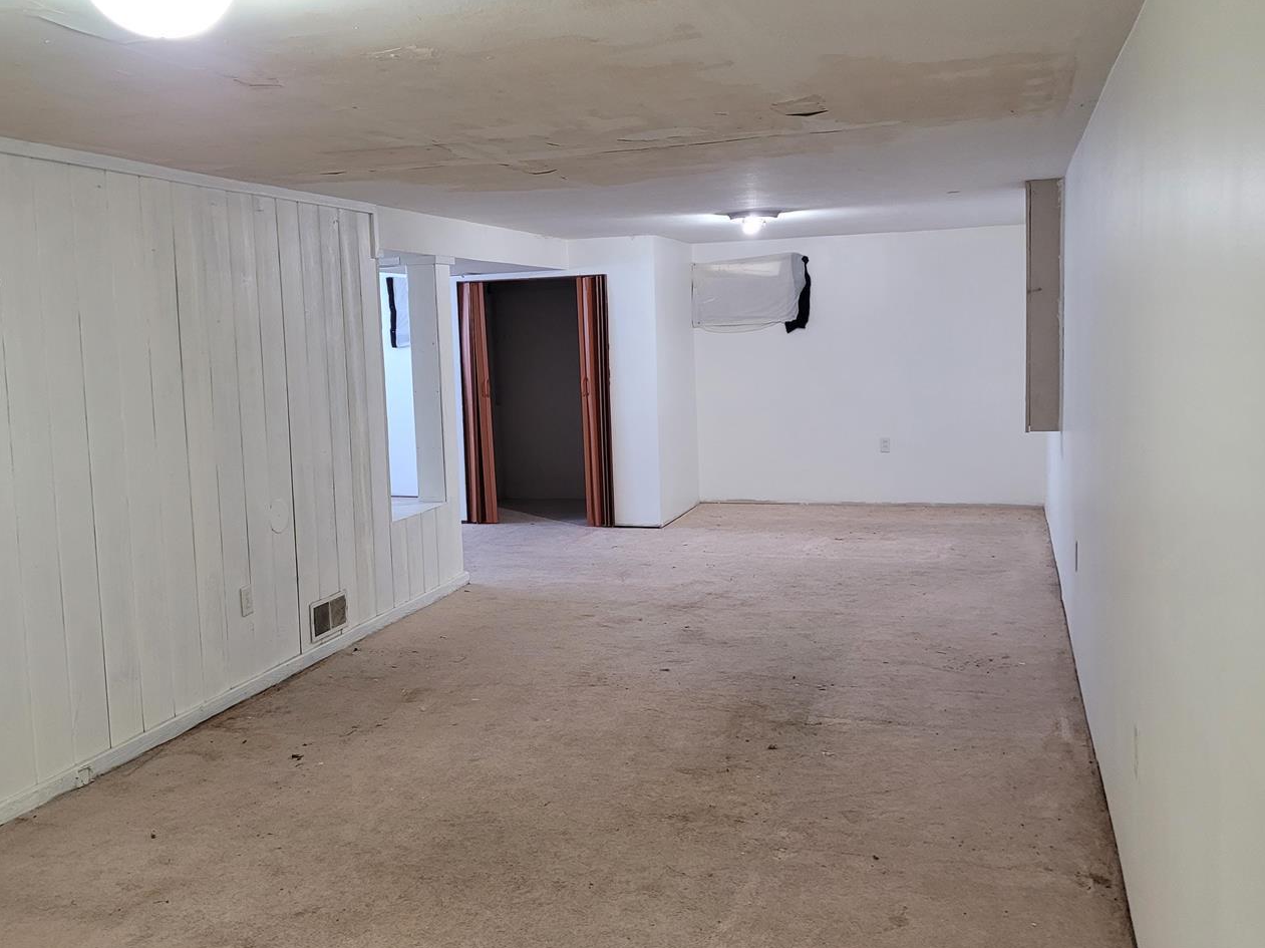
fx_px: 1206
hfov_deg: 55.2
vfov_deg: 42.9
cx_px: 545
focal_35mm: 33
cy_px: 471
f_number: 1.8
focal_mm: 5.4
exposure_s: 1/40
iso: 320
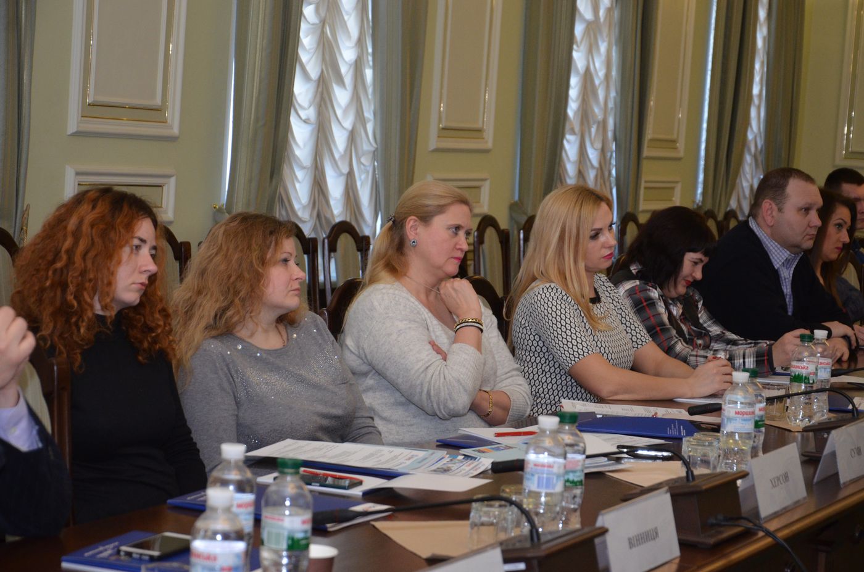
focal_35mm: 87
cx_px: 432
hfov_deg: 23.4
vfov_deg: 15.6
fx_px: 2083
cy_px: 286
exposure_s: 1/160
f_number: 5
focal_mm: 58
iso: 1250
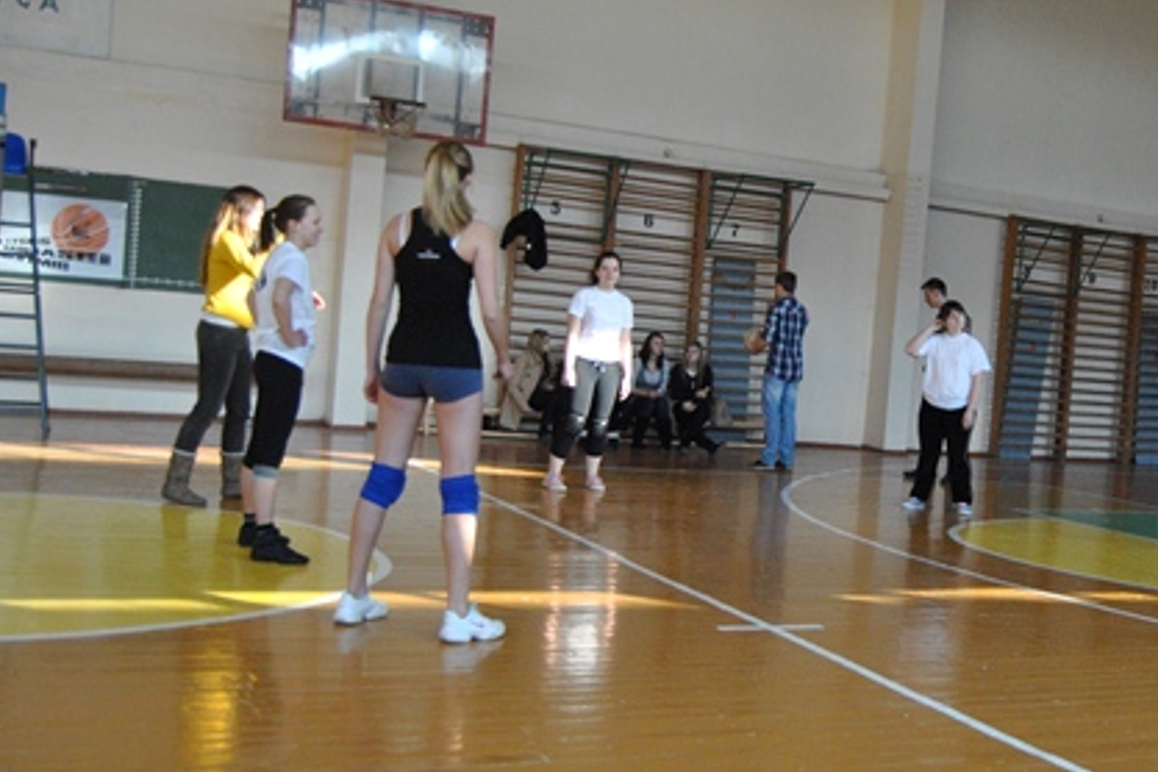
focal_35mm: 44
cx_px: 819
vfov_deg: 30.7
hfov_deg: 43.7
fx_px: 1408
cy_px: 403
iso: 800
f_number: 3.5
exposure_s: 1/320
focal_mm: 19
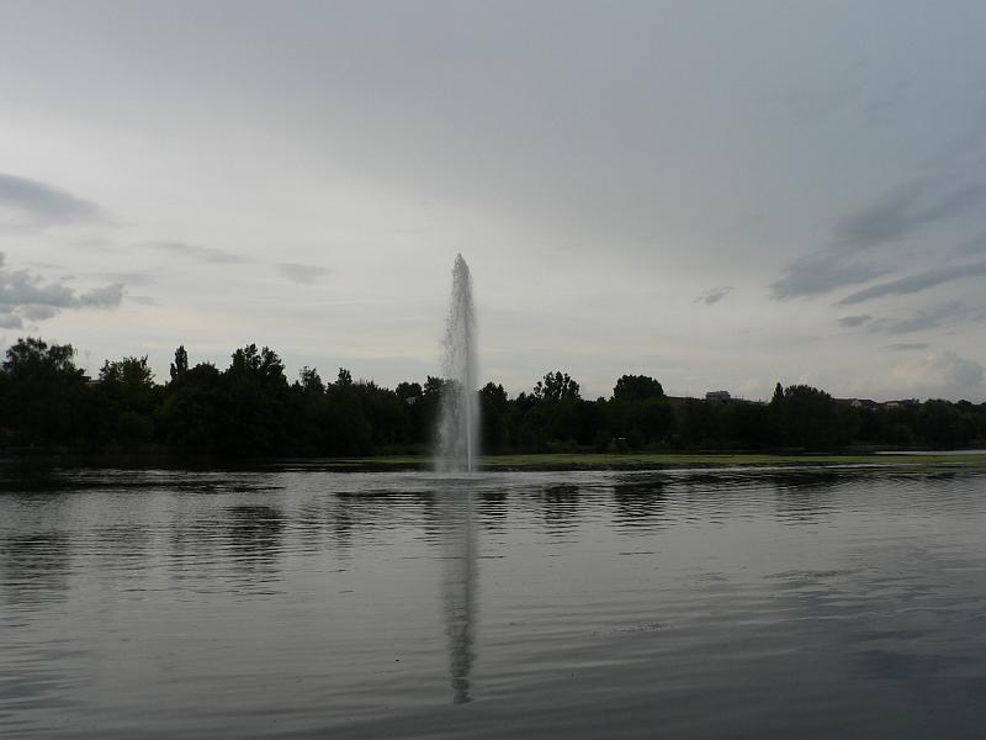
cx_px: 493
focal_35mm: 36
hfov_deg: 51.4
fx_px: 1025
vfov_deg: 39.7
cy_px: 370
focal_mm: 6
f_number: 4
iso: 80
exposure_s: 1/400
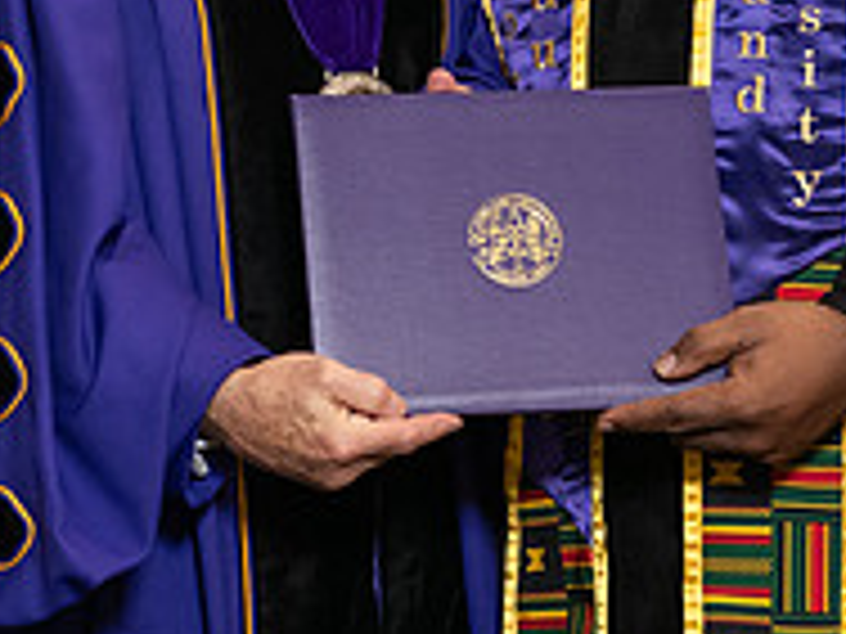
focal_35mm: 208
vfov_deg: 7.1
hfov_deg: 9.5
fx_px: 5083
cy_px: -88
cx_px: 328
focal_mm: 70
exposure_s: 1/125
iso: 2000
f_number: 5
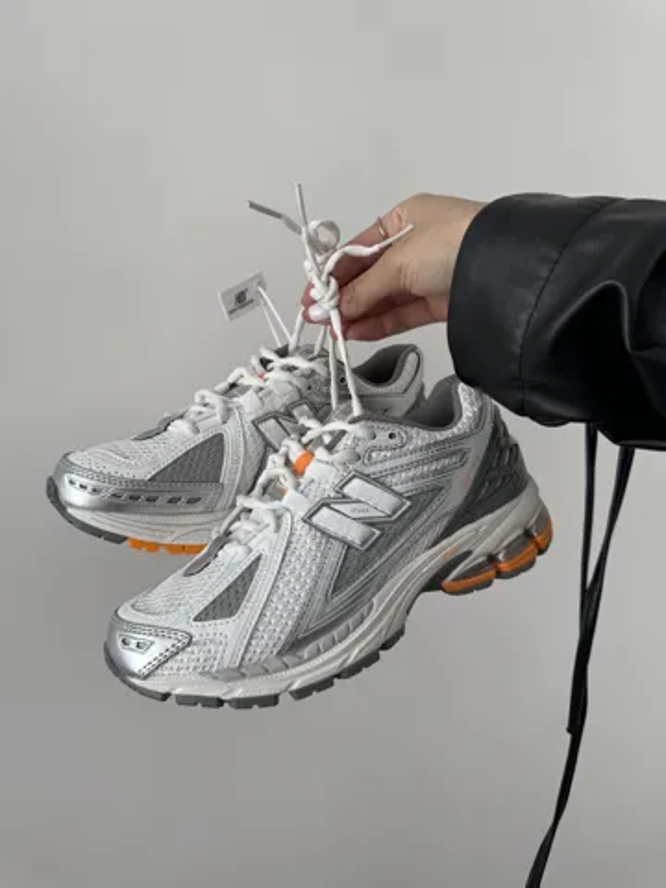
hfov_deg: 56.8
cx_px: 333
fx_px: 616
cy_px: 444
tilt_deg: -10.1
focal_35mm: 24
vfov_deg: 71.6
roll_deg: -2.4
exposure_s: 1/121
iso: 80
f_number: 1.78
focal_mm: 6.76
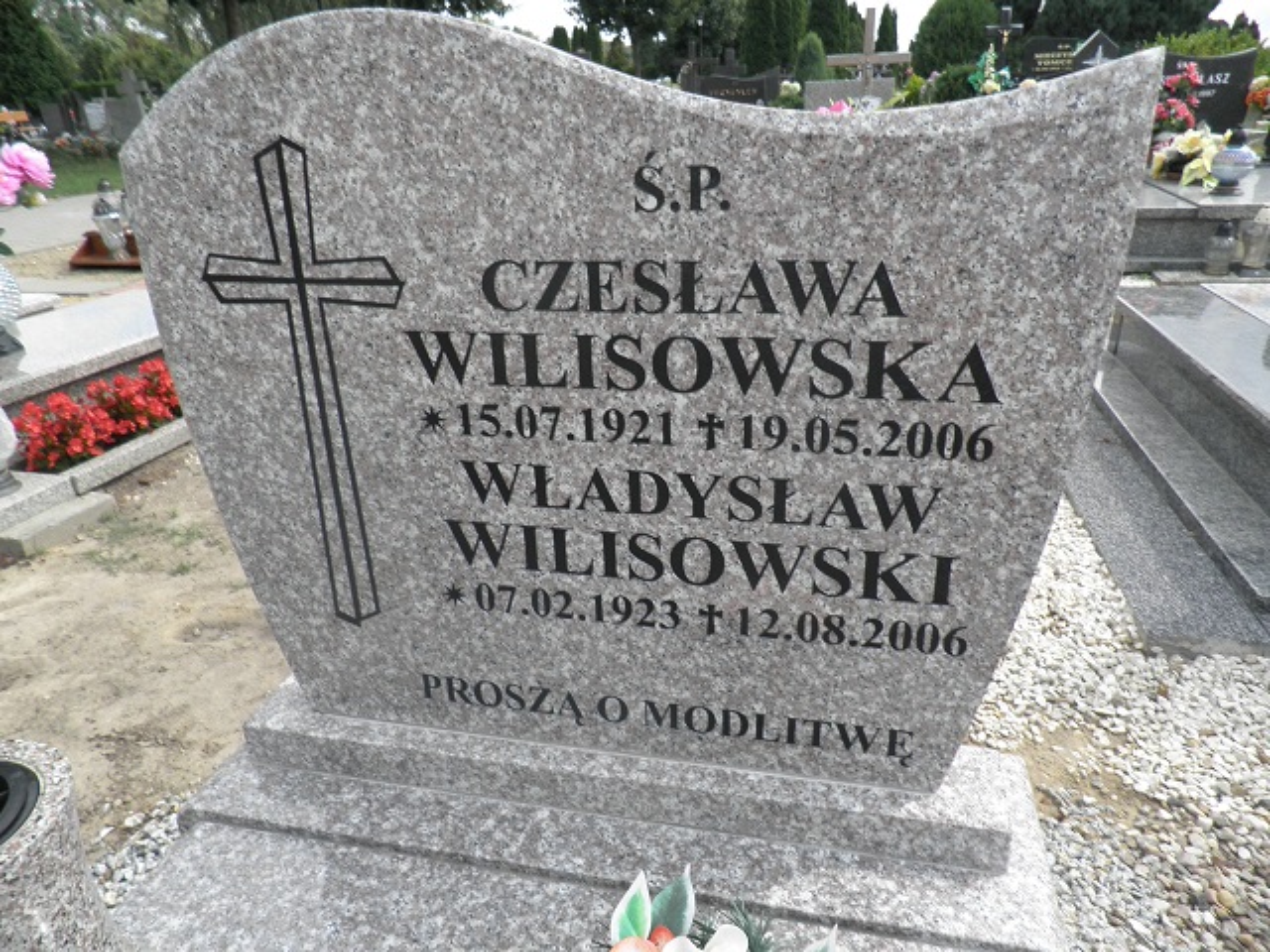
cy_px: 476
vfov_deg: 56.8
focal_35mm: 24
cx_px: 635
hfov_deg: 71.6
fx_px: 881
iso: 64
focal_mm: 4.3
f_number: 8.3
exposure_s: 1/60
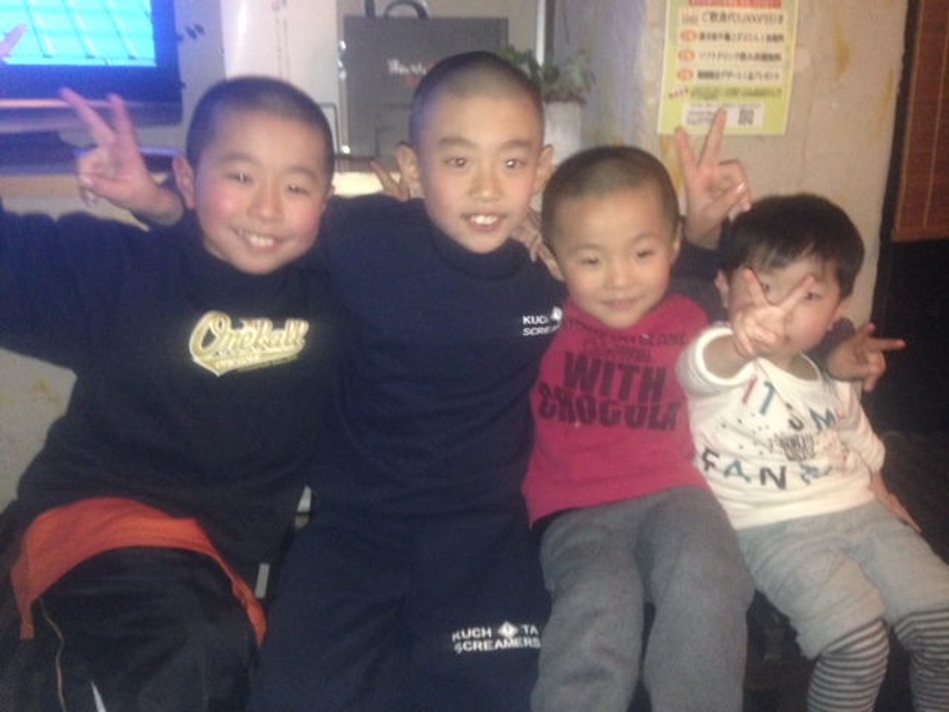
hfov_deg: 55.4
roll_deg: +0.0
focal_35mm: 33
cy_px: 356
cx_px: 474
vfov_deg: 42.9
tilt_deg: -17.4
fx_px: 905
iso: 320
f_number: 2.4
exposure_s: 1/16
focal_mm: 4.12
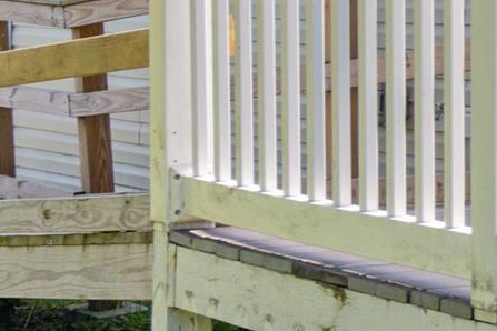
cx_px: 1648
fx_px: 2278
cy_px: -31
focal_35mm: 165
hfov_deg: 9.1
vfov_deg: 8.3
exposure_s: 1/320
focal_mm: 16
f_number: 7.1
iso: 250
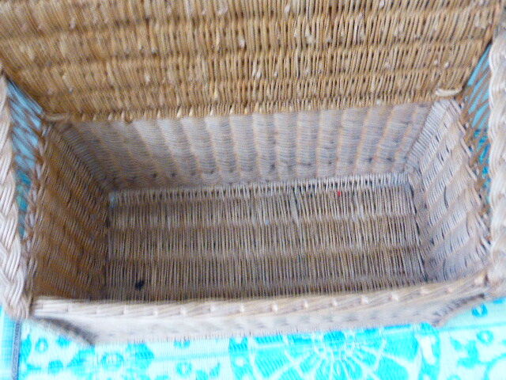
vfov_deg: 36.8
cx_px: 253
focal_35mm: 39
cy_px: 190
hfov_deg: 47.9
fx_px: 570
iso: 400
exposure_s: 1/4
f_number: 3.9
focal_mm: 6.9
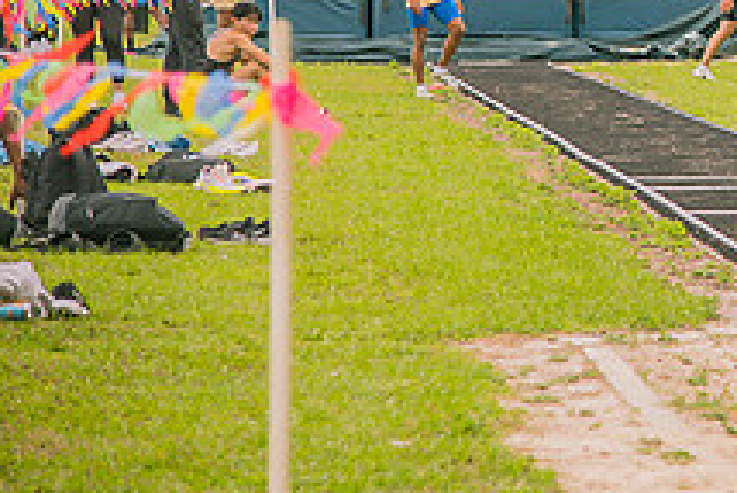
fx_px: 5429
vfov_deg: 5.2
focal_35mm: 265
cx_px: 933
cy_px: -7
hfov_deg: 7.7
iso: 200
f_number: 4
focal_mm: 98
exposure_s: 1/200
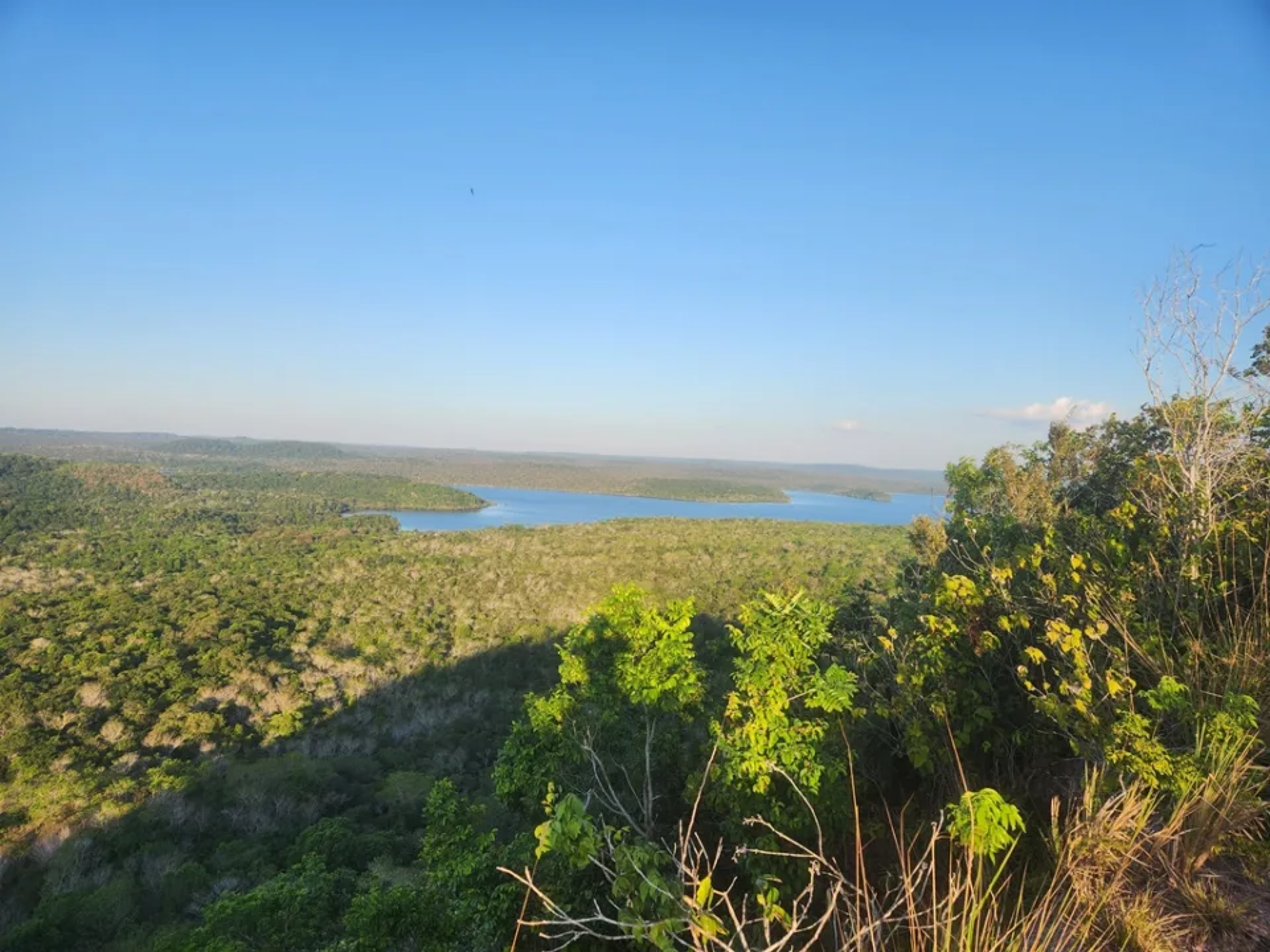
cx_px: 635
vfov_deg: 58.9
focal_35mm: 23
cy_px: 476
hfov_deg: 73.9
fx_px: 844
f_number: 1.8
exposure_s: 1/836
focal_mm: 5.4
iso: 20
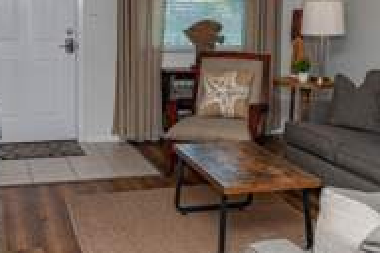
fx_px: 633
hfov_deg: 33.2
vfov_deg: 22.6
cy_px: 93
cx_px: 239
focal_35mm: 60
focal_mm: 24
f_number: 7.1
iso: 400
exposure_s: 1/125
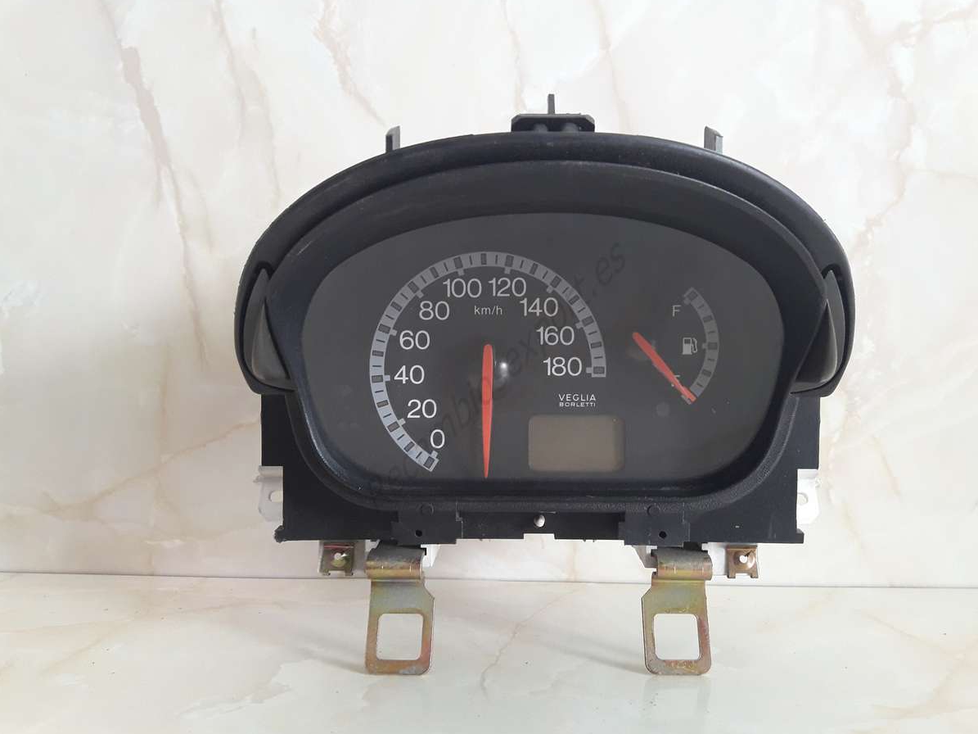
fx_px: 819
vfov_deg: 48.2
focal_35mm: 29
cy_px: 372
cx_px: 503
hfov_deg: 61.7
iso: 125
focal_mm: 3.7
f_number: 1.9
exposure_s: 1/33
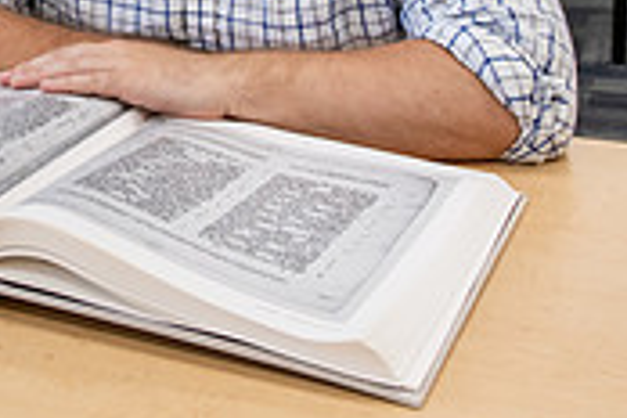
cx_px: -83
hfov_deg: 23.6
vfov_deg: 16.0
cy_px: -164
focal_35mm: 80
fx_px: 1393
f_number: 5.6
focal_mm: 24
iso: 1250
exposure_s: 1/160
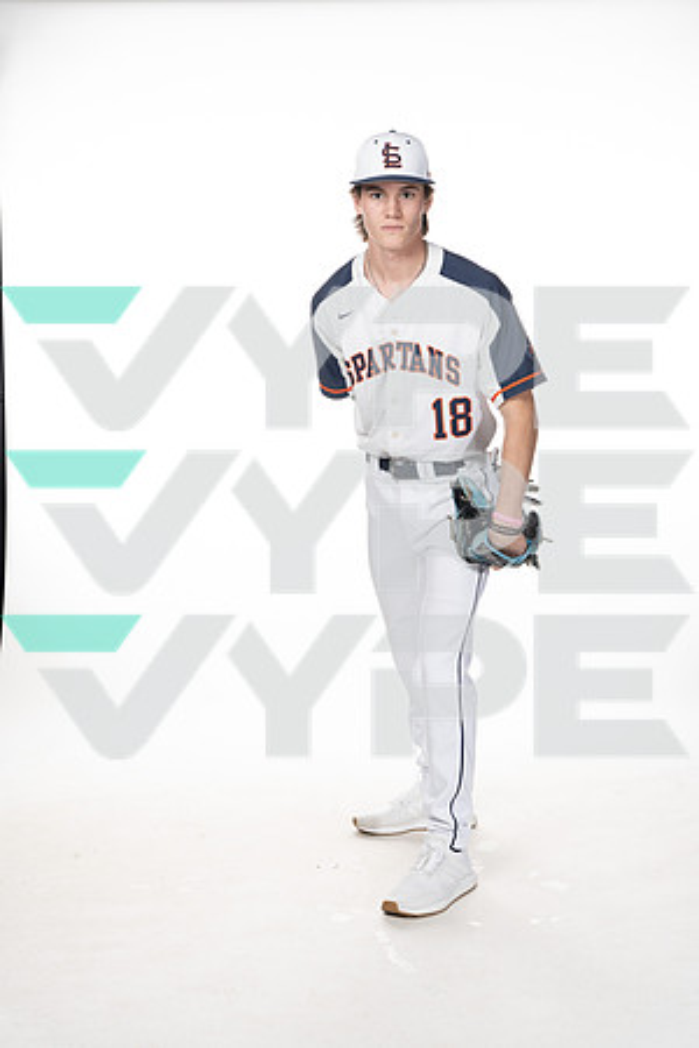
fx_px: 1485
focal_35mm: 51
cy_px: 524
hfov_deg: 26.5
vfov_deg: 38.9
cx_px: 350
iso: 400
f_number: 6.3
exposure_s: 1/250
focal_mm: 51
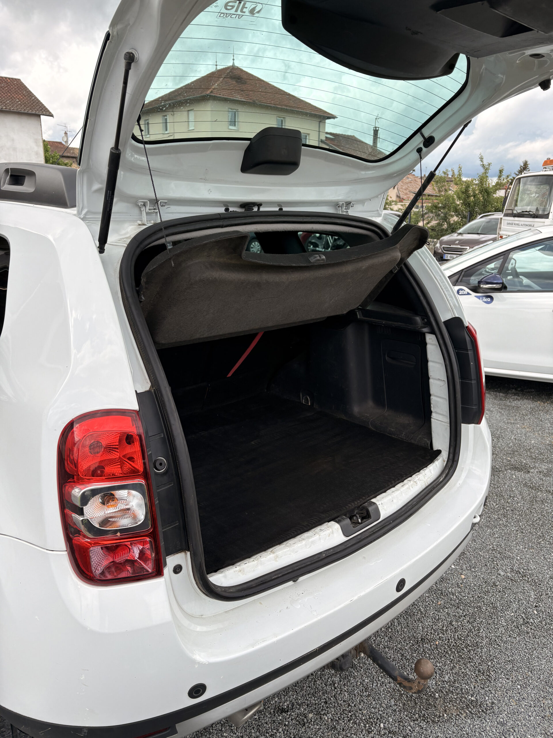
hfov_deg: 53.1
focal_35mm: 26
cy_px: 369
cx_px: 276
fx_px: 554
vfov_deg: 67.3
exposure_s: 1/1311
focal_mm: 5.96
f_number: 1.6
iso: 50
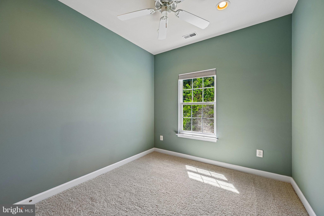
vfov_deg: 81.2
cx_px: 162
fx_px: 126
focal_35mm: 14
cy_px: 108
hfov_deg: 104.3
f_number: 8
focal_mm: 14
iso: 100
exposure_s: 1/20
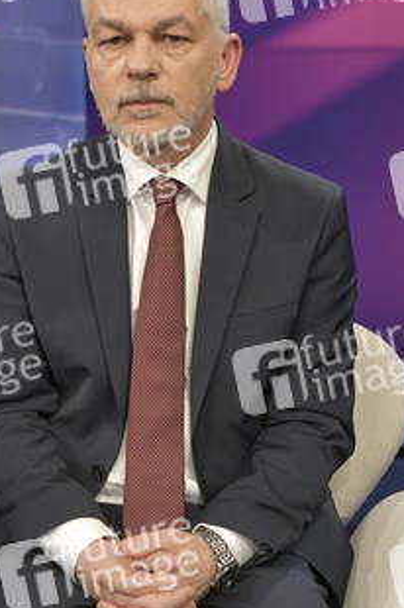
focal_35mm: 71
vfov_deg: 28.5
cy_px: 271
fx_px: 1198
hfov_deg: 19.1
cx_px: 155
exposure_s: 1/200
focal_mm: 55
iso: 2500
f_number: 5.6
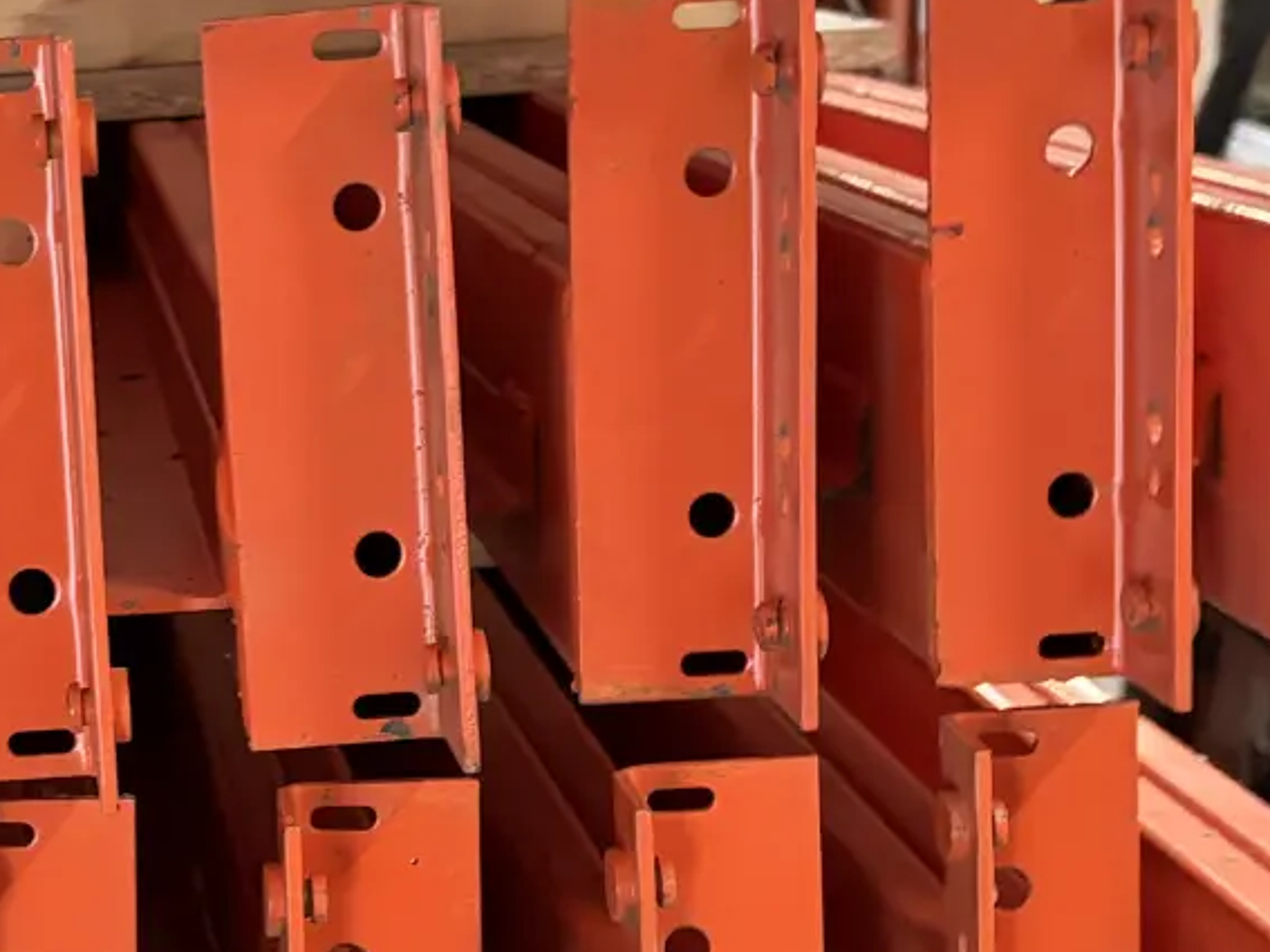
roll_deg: -1.2
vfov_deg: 16.8
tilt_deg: -10.3
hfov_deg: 21.5
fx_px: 3228
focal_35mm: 88
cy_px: 556
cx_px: -9
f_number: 1.6
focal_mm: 5.96
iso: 500
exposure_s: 1/33
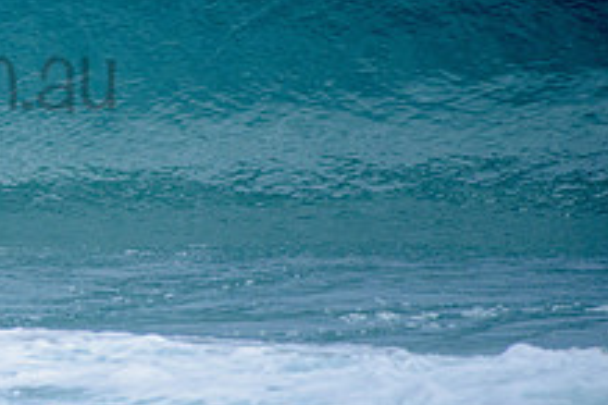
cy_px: 46
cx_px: -178
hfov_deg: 1.6
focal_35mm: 1325
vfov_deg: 1.0
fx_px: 22376
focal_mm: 500
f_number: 5.6
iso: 360
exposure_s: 1/2000
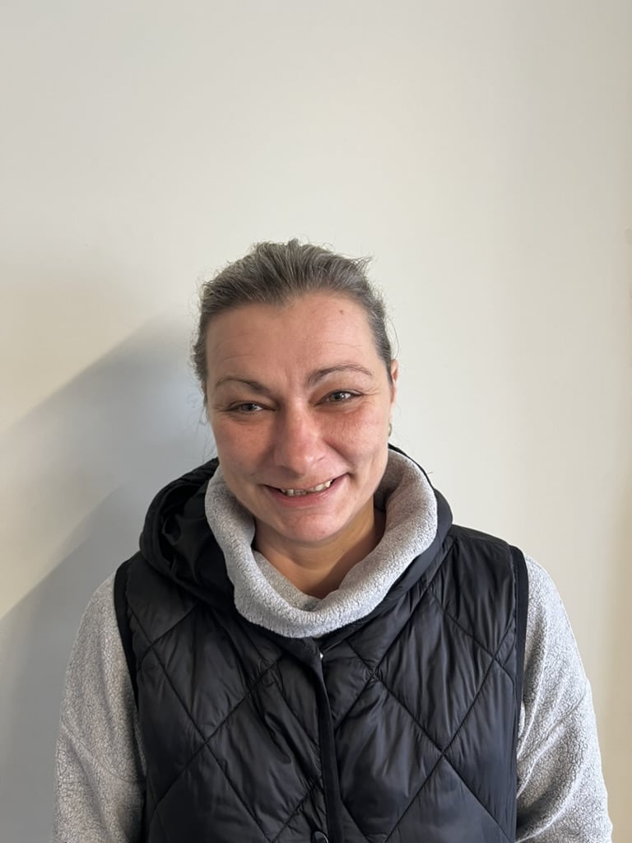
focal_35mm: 26
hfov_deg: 53.1
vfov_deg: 67.3
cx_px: 316
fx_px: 633
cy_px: 422
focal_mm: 5.7
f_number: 1.5
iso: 200
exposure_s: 1/50
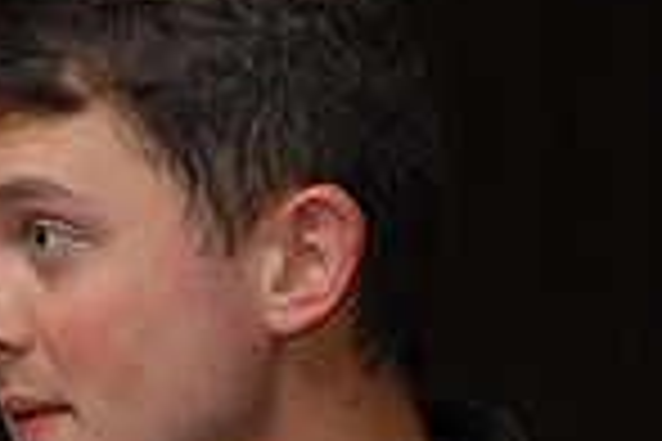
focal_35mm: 415
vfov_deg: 3.3
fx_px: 7631
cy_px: 662
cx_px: -495
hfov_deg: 4.9
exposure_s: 1/50
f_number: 6.3
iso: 800
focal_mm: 70
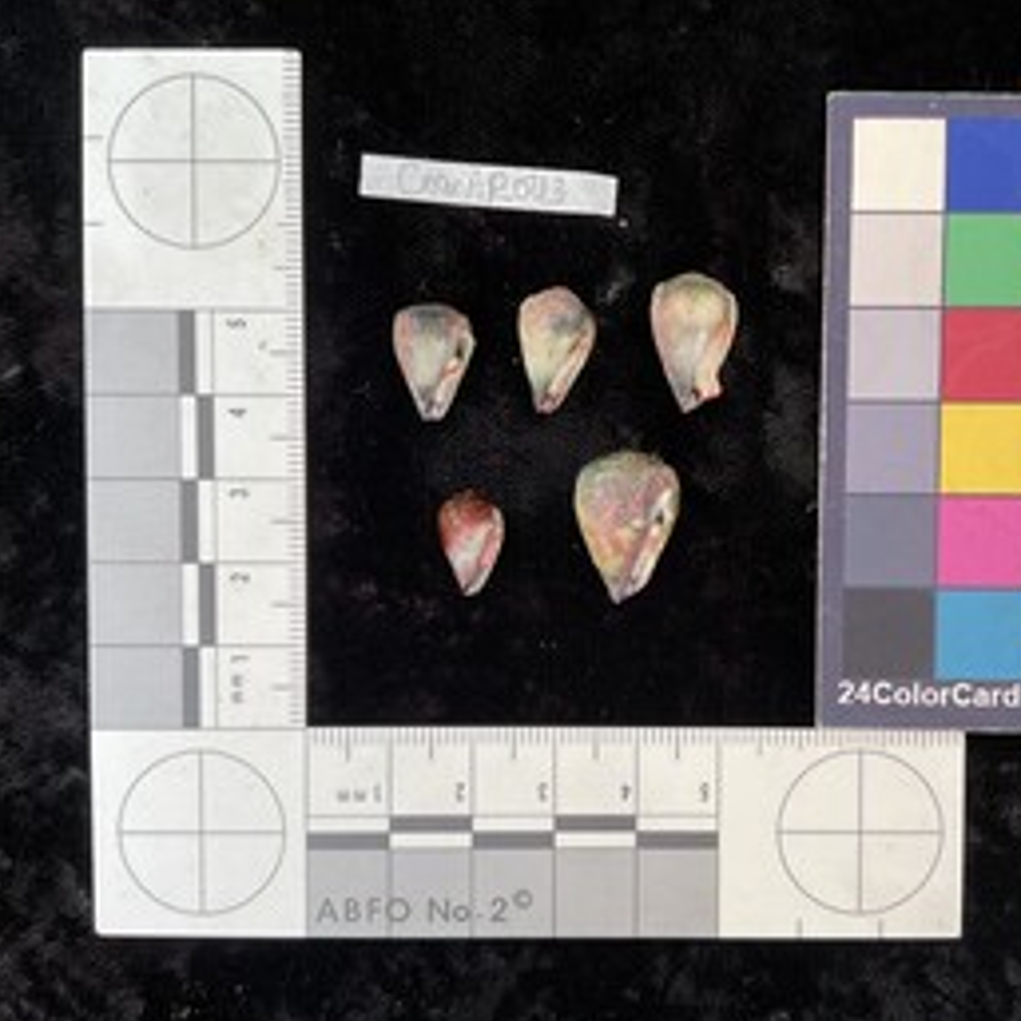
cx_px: 628
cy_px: 518
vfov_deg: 47.2
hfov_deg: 46.9
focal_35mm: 35
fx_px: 1168
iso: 40
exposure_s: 1/120
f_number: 1.8
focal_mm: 3
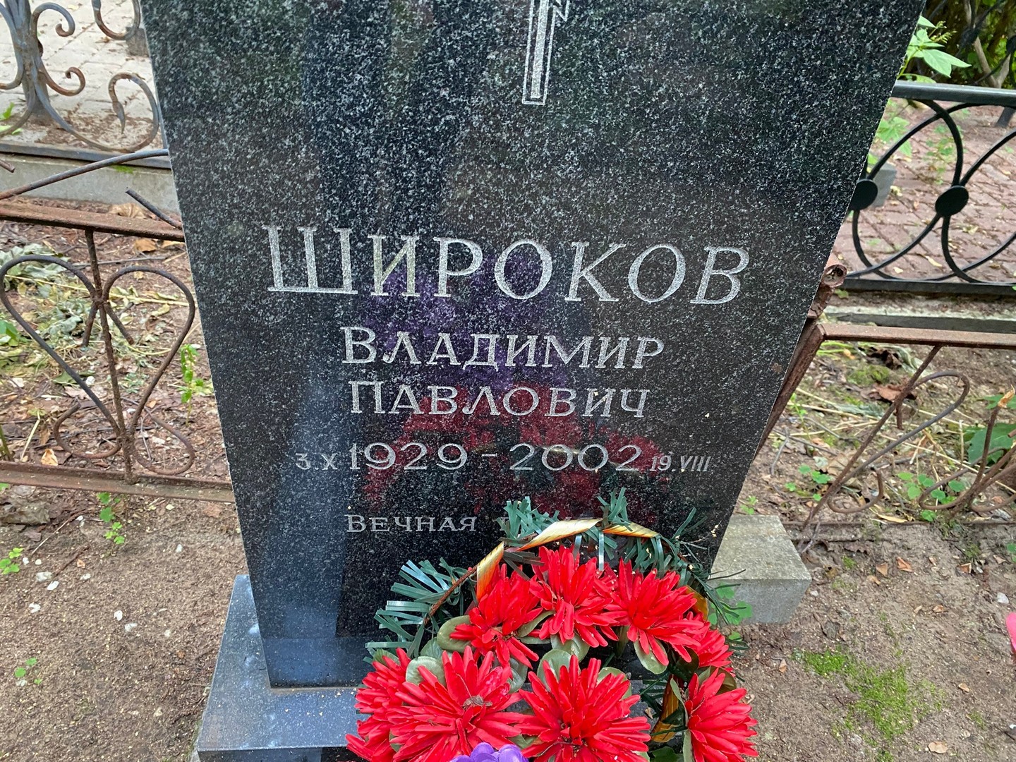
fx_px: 763
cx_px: 508
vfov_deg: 53.1
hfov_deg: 67.3
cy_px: 381
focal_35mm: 26
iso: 320
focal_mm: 4.25
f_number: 1.8
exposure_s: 1/60
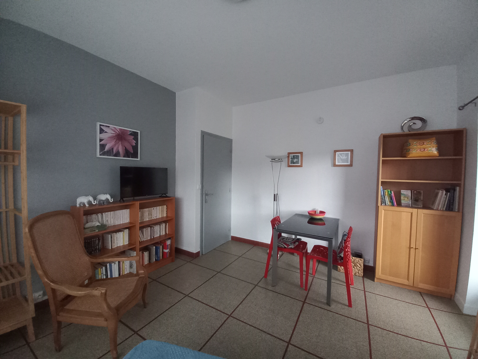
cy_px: 180
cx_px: 239
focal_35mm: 13
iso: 400
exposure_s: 1/14.3
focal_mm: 1.42
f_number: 2.2
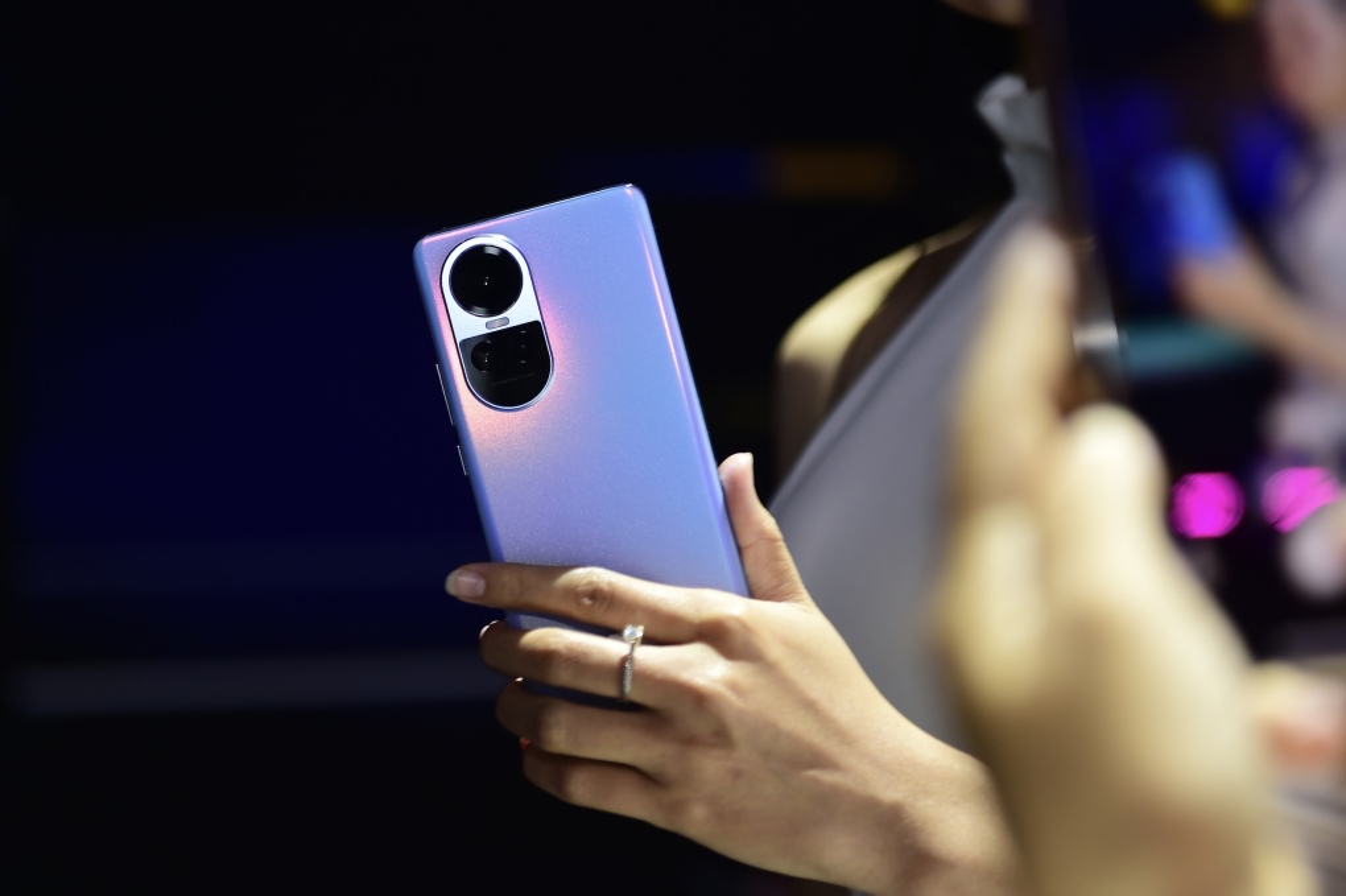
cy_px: 448
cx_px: 673
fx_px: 2616
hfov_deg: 28.9
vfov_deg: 19.4
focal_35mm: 70
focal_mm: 70
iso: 640
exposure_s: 1/100
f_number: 2.8
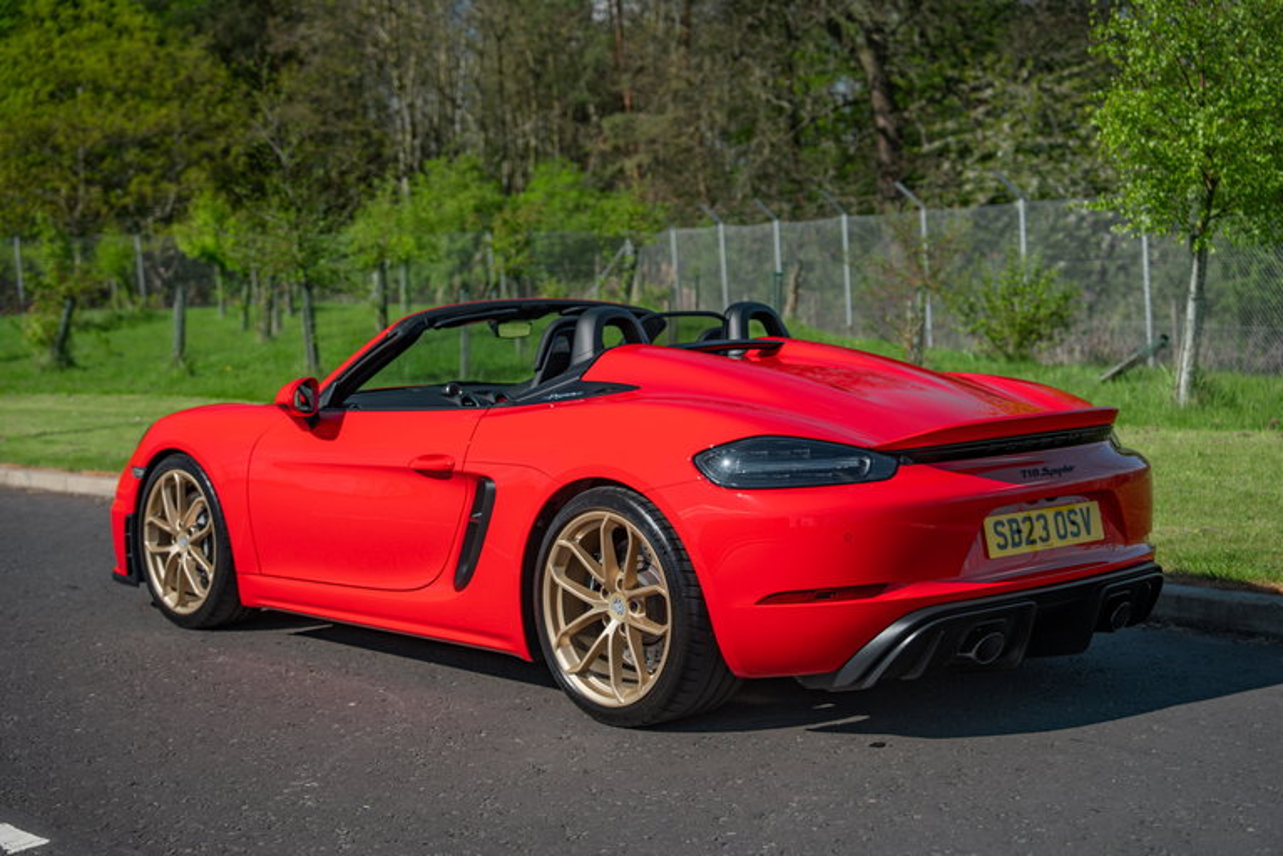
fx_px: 1783
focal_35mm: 50
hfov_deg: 39.6
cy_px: 428
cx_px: 642
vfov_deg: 27.0
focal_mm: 50
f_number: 2.8
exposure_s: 1/1600
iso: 100
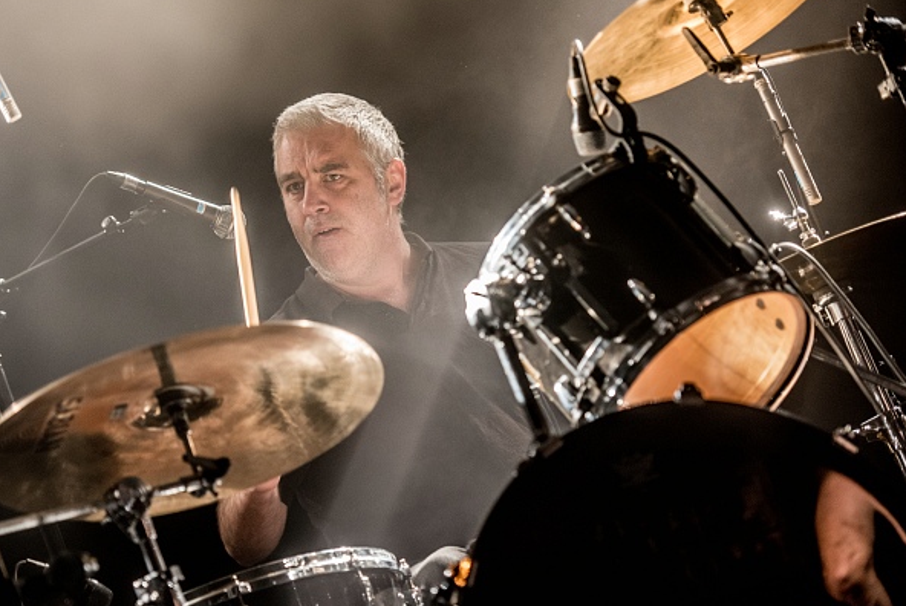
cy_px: 327
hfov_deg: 14.5
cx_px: 378
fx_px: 3552
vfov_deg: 9.8
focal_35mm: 141
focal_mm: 116
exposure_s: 1/100
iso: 1600
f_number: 2.8
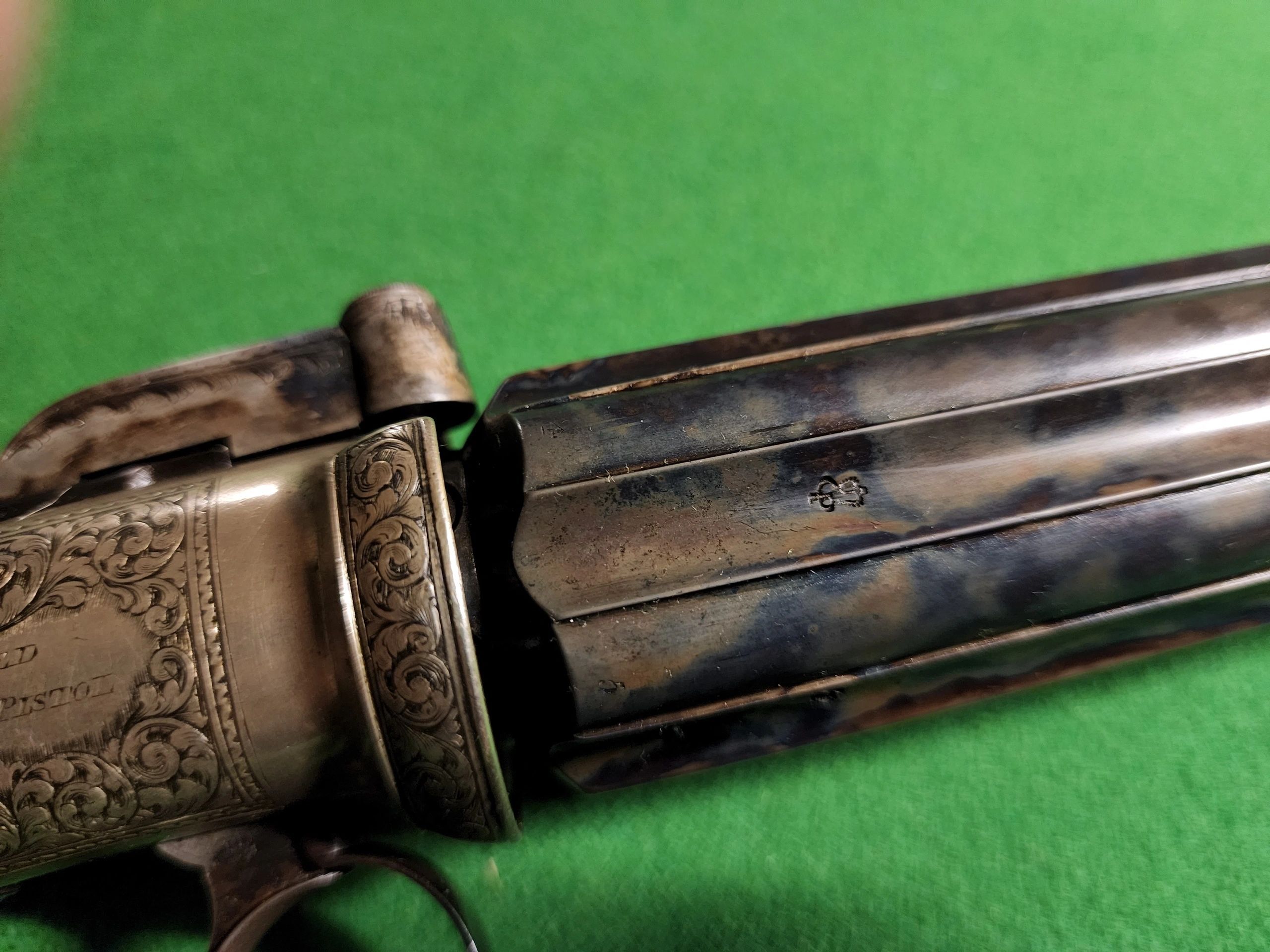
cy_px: 476
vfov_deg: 58.9
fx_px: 844
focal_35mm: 23
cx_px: 635
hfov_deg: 73.9
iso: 640
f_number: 1.8
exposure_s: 1/24
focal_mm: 6.4
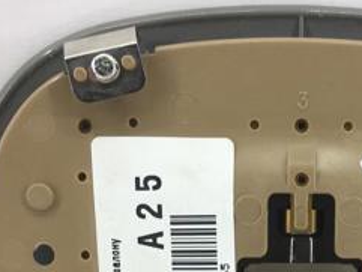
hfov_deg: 24.6
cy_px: 356
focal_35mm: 77
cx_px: 321
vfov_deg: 17.9
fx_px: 806
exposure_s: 1/50
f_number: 2.2
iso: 32
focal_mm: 4.15
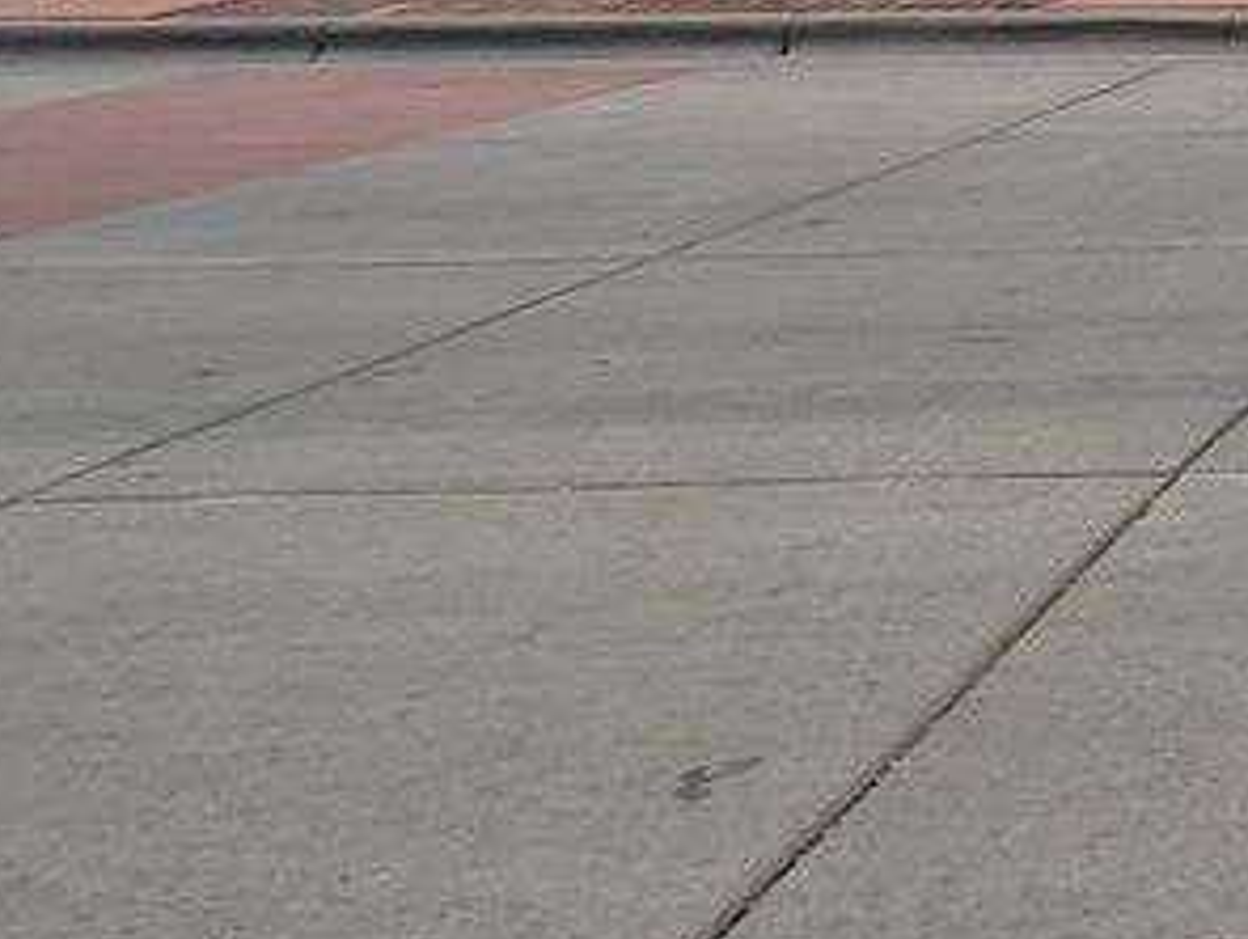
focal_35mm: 65
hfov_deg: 21.3
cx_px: 2166
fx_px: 2346
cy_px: -351
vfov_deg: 20.3
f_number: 2.2
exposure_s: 1/455
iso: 46
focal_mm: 2.22
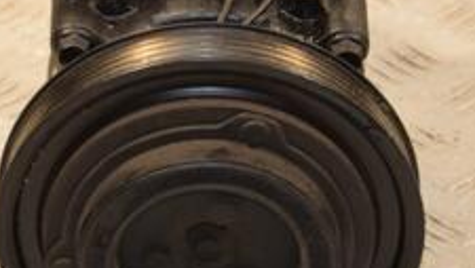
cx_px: 74
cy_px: 27
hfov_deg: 8.8
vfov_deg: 5.0
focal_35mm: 243
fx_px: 3063
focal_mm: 58
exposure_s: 1/200
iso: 800
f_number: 6.3
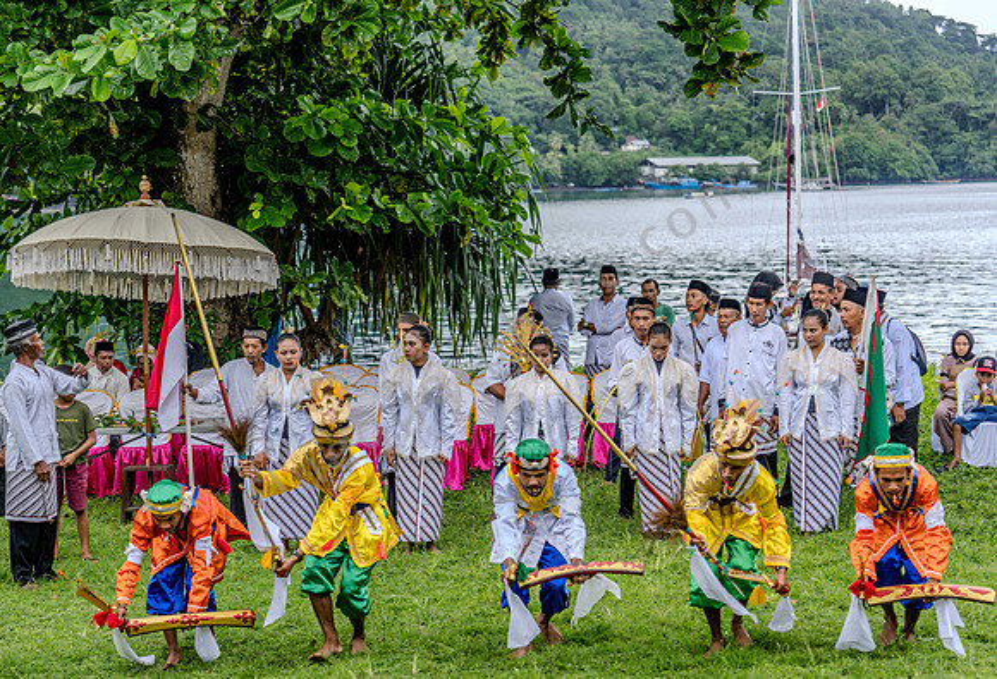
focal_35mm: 79
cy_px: 377
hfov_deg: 25.6
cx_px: 502
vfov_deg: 17.6
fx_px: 2197
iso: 320
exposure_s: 1/320
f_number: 2.8
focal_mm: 70
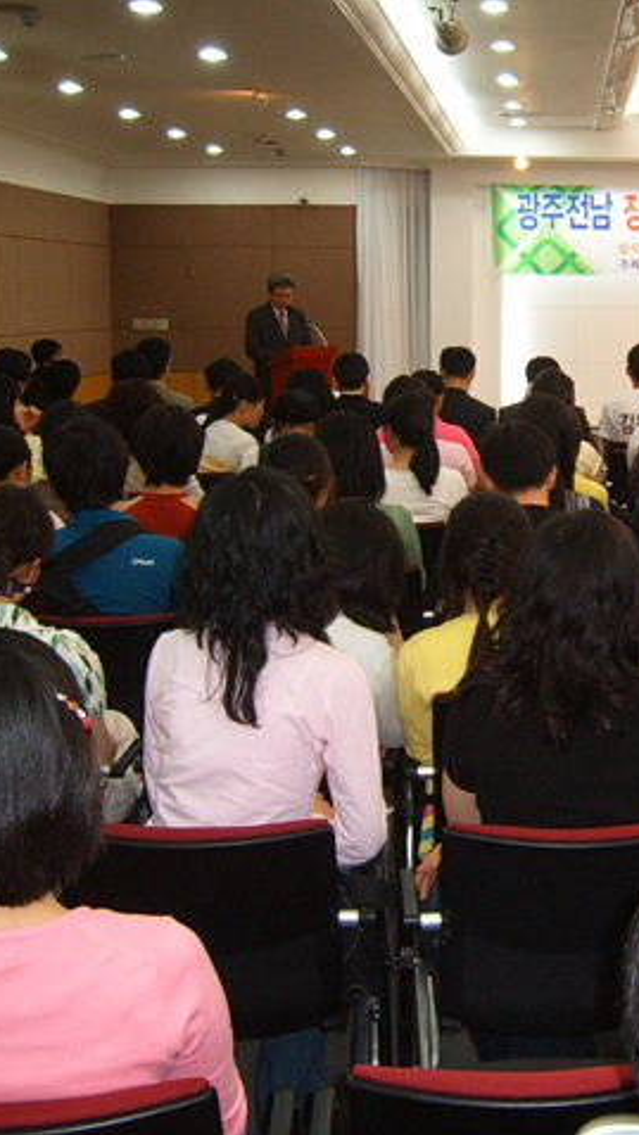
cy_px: 568
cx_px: 632
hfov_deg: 21.5
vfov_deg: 38.5
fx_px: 1626
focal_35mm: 54
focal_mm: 6.2
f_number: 2.9
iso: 141
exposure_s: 1/30
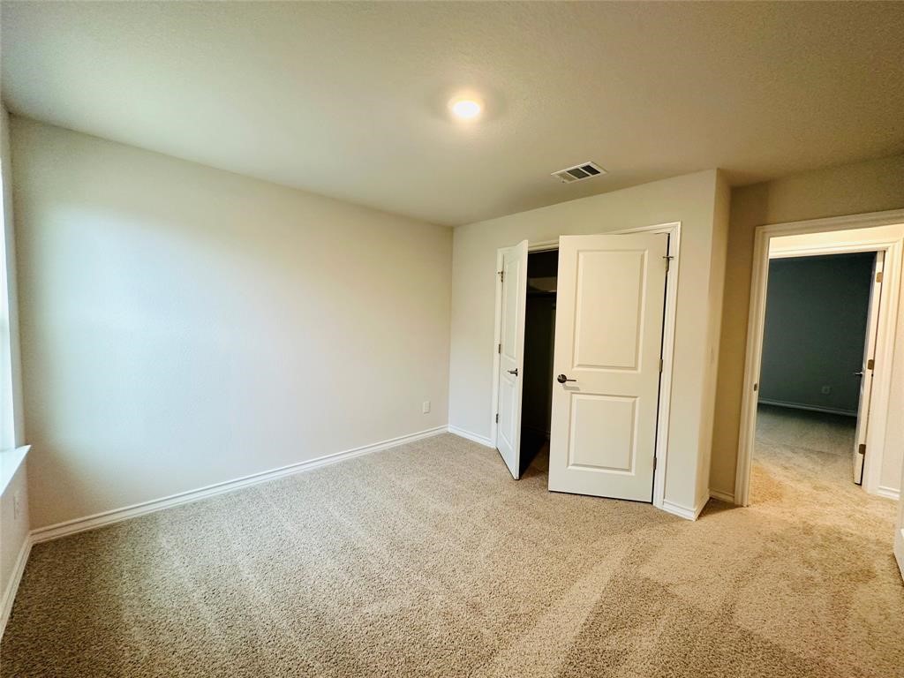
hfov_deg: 102.1
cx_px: 452
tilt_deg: -4.4
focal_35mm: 14
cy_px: 339
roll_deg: -0.8
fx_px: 366
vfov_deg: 85.7
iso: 200
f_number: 2.2
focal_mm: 2.22
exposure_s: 1/60
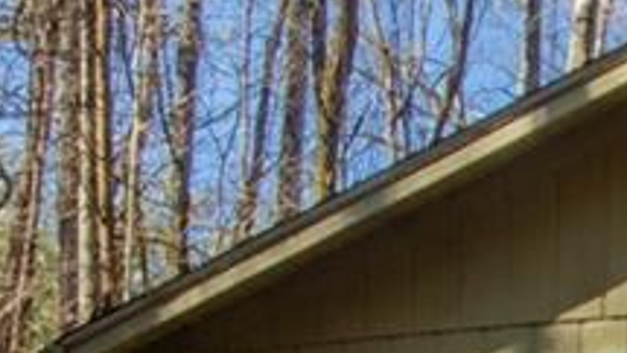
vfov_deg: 4.7
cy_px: 795
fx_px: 4223
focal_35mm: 254
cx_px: 1213
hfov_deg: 8.1
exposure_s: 1/10
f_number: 22
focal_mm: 34
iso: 100
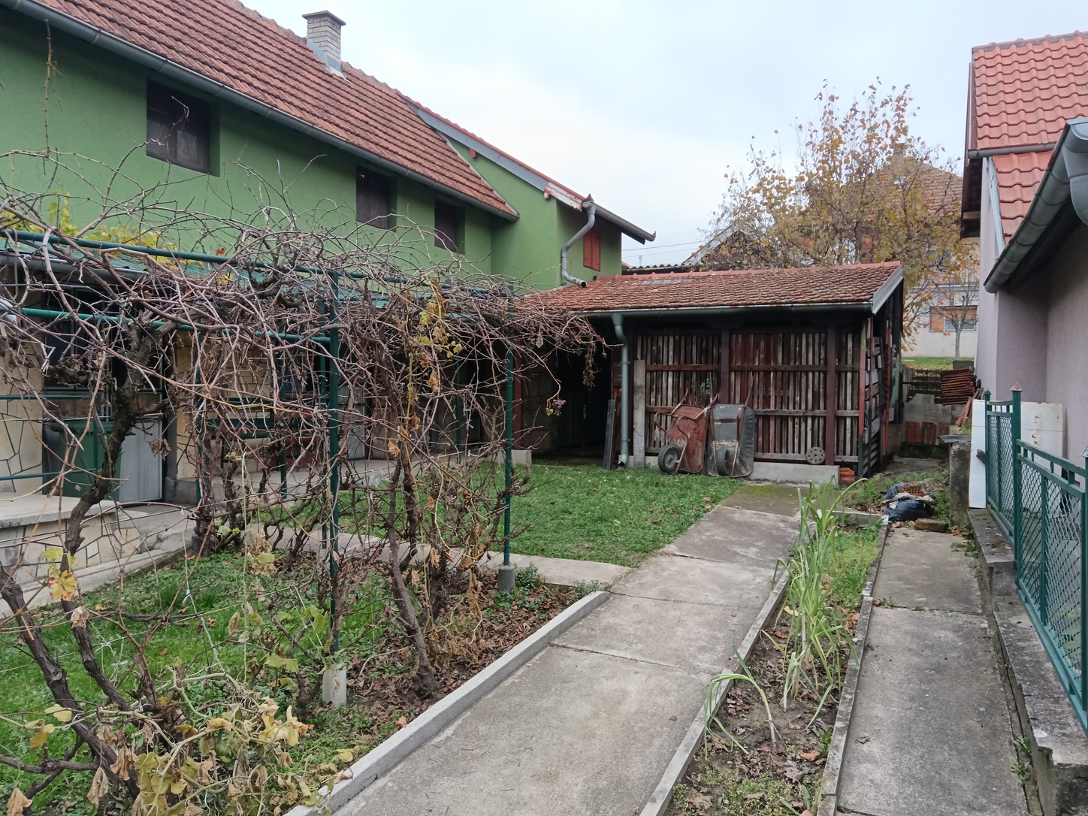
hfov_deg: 65.3
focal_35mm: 27
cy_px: 408
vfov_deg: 51.4
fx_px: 849
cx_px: 544
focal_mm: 4.95
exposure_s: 1/100
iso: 100
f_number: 1.9
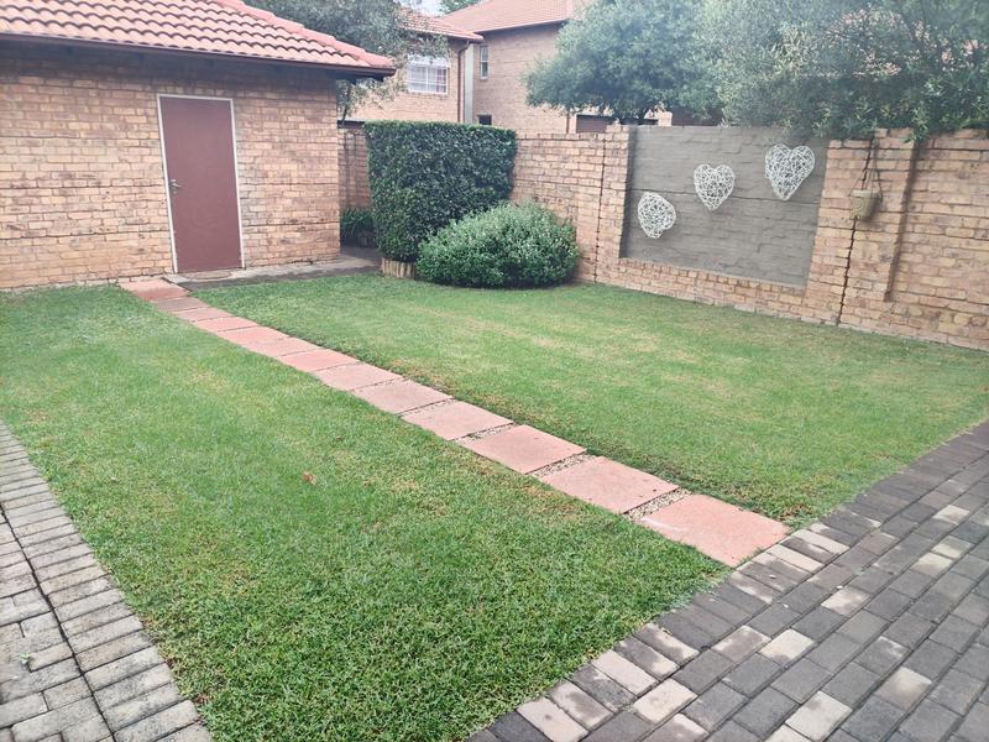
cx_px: 494
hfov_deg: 67.3
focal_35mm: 26
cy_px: 371
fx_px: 743
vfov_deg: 53.1
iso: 100
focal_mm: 4.7
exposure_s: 1/124
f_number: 1.8
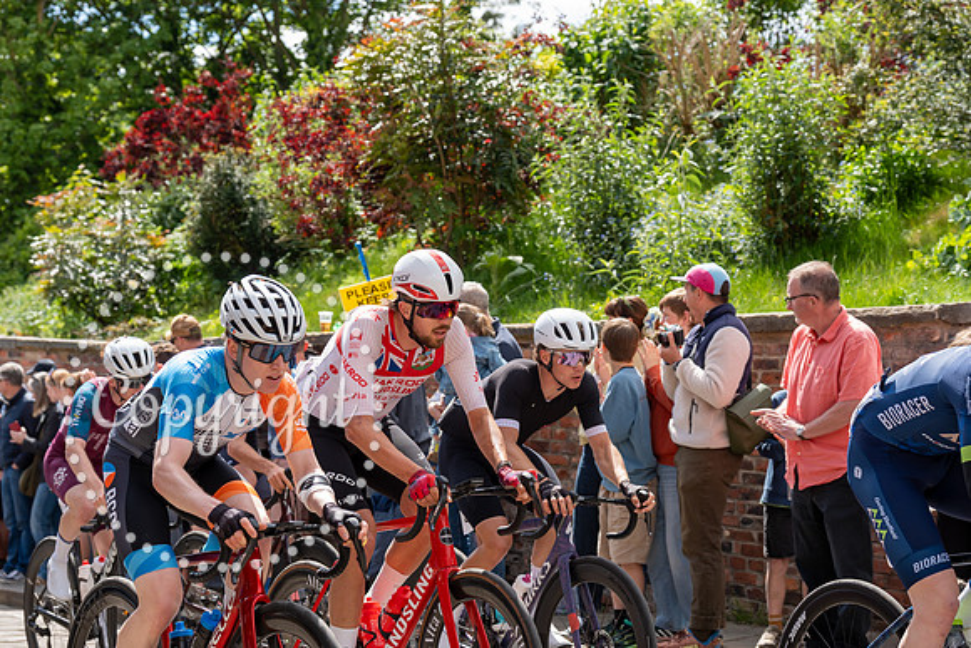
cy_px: 324
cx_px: 486
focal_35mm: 70
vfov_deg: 19.5
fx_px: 1888
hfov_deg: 28.8
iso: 500
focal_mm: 70
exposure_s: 1/1000
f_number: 5
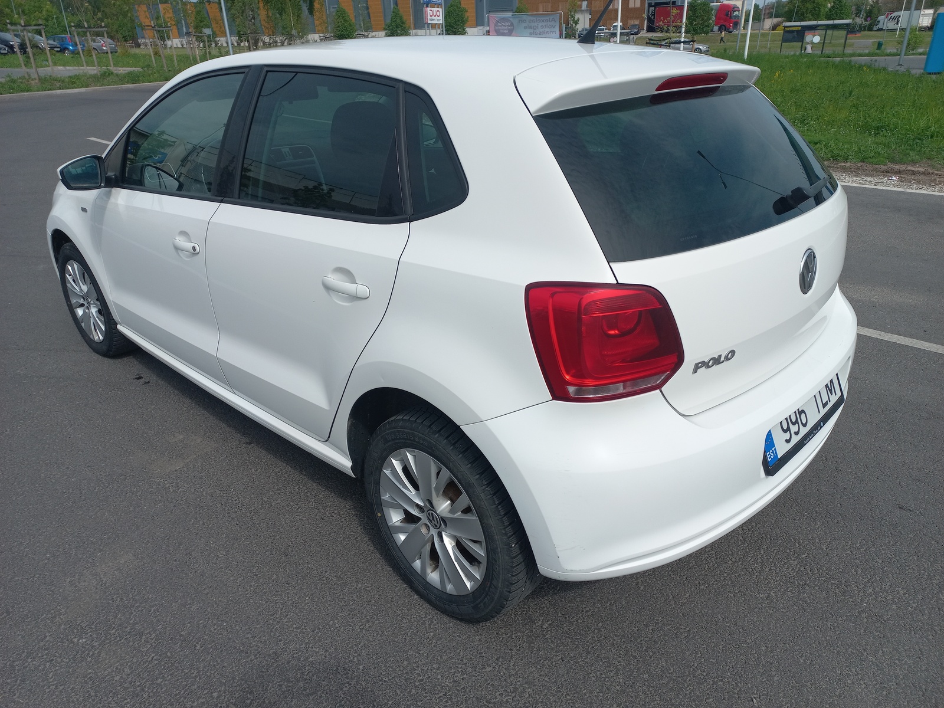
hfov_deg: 69.4
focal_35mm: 25
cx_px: 472
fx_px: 682
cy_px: 354
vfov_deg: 54.9
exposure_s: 1/1026
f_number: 1.8
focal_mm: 4.6
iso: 25
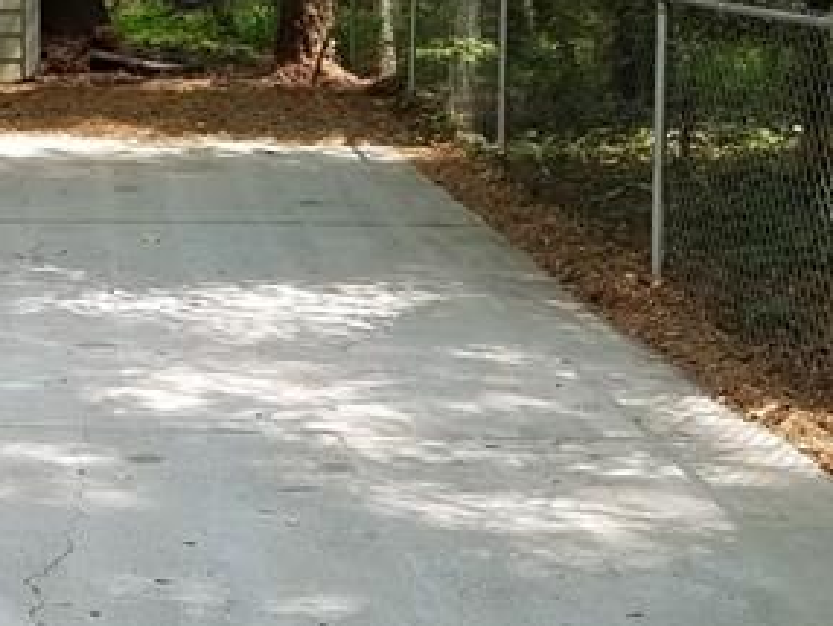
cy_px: 64
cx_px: -143
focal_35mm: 93
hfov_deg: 19.9
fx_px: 2240
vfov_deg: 15.7
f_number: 1.7
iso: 50
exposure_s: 1/323
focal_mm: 4.2
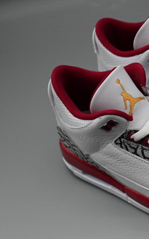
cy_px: 120
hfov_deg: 20.6
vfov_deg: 34.0
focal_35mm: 60
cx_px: 165
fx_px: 390
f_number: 5.3
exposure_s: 1/5000
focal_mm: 39
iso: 4000
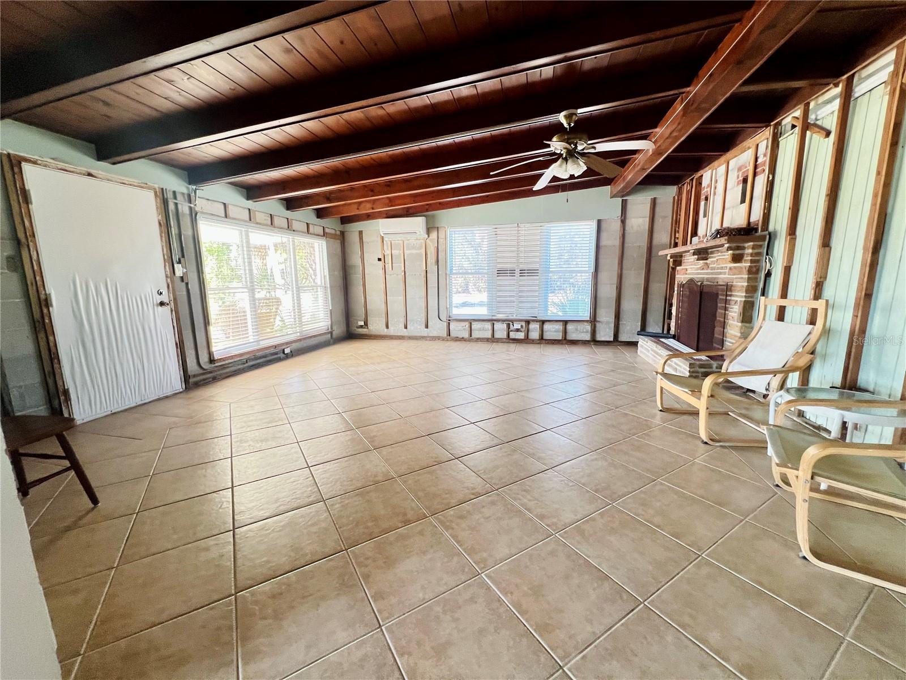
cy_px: 340
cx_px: 453
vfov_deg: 89.9
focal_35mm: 13
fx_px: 340
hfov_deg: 106.2
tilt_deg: -9.8
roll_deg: +0.9
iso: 250
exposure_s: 1/73
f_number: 1.8
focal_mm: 1.57
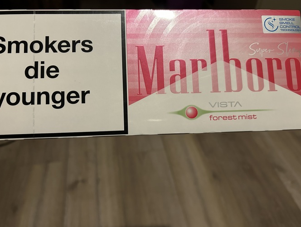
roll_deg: -1.1
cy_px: 113
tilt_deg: -42.5
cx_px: 146
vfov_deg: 51.4
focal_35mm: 27
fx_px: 235
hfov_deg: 65.3
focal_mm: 5.7
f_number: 1.5
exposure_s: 1/50
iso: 320
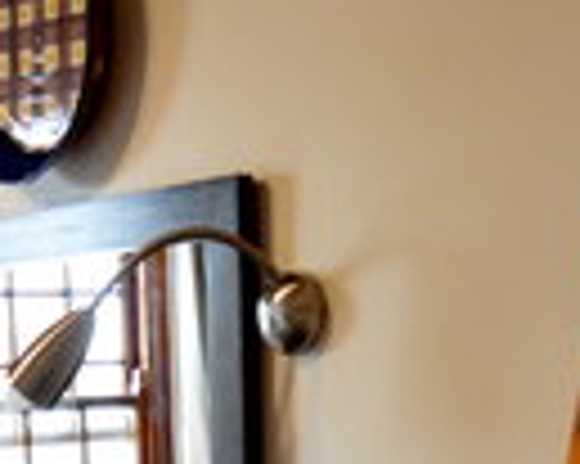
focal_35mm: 94
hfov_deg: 20.3
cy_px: 721
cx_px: 191
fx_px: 1612
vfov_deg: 15.0
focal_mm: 18
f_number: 3.5
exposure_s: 1/60
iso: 2200
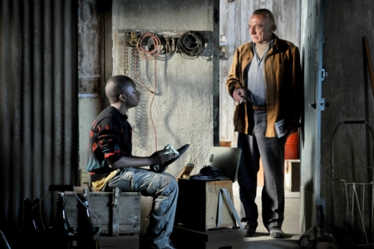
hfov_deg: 29.9
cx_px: 187
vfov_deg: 20.1
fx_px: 700
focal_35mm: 68
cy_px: 124
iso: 800
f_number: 4
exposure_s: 1/80
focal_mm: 45
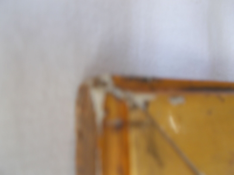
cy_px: 88
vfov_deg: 53.1
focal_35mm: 26
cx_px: 117
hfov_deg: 67.3
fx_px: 176
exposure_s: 1/25
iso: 100
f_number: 3.2
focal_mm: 4.6
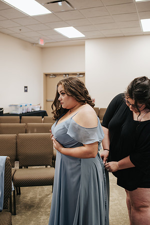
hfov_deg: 37.9
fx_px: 219
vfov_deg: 54.4
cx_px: 75
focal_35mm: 35
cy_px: 112
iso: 720
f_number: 2.8
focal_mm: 35
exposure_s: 1/125
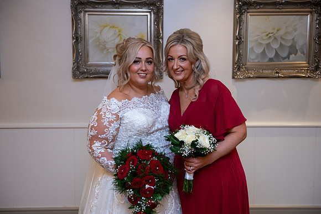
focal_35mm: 50
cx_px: 160
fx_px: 446
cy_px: 107
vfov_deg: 27.0
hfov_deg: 39.6
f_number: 3.5
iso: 1000
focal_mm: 50
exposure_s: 1/160
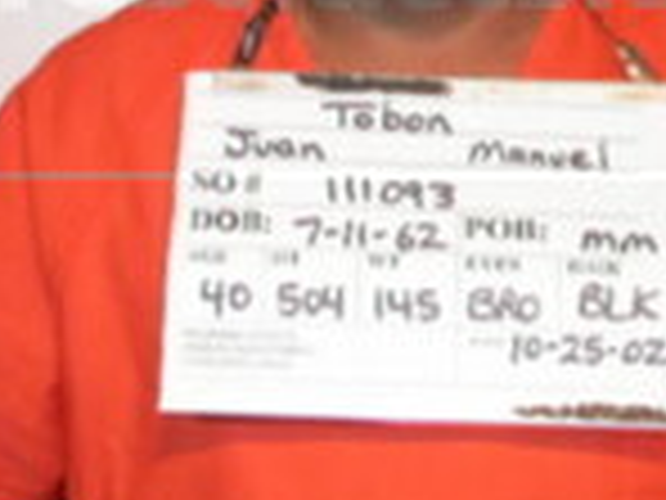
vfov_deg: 10.8
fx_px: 2597
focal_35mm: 135
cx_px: 371
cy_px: -43
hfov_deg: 14.6
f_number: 3
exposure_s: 1/60.3
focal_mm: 12
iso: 100
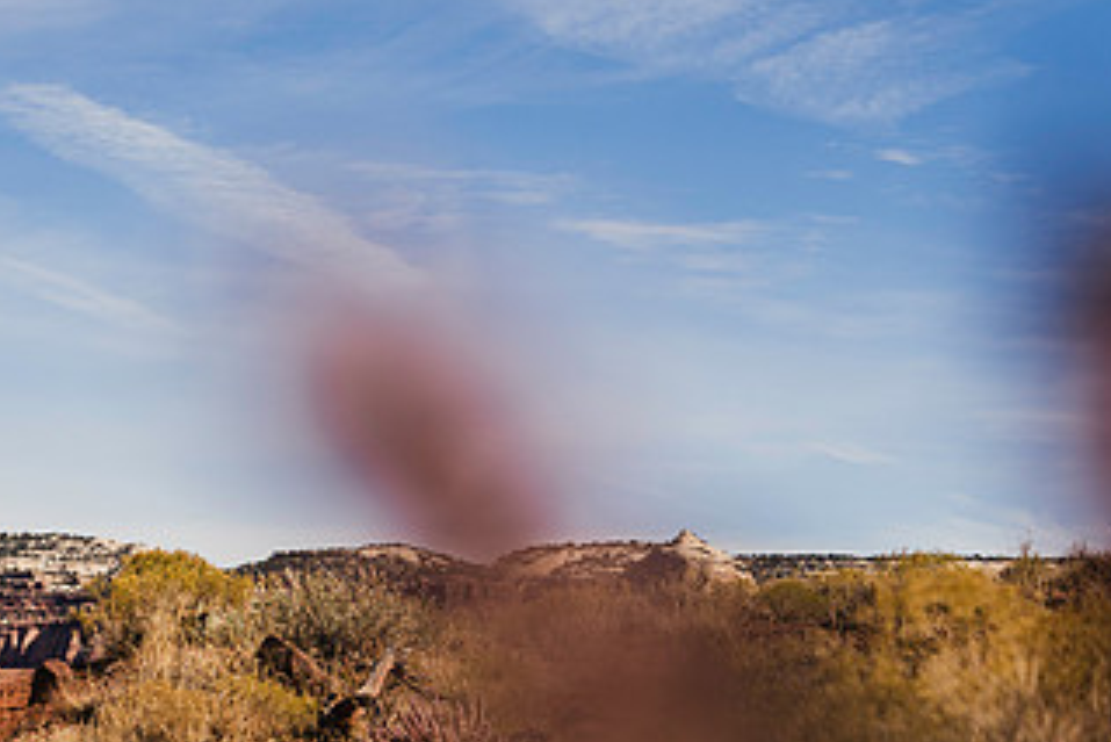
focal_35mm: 137
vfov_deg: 10.0
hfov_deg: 14.9
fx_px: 4230
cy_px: 665
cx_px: 235
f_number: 4.5
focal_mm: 70
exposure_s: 1/2000
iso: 160
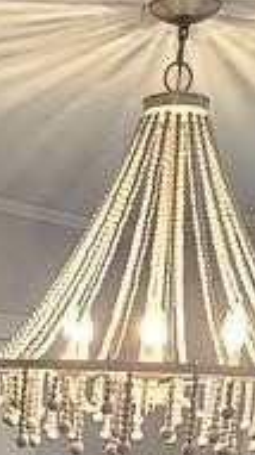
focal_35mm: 76
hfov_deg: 15.3
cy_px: 684
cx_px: -50
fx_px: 916
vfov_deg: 22.7
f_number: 2.2
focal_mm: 2.2
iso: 200
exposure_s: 1/60
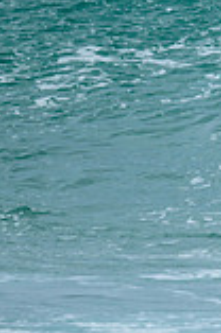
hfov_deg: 0.5
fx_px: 27413
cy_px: 54
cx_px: 580
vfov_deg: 0.7
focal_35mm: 2964
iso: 200
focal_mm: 800
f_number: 6.3
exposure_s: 1/2000
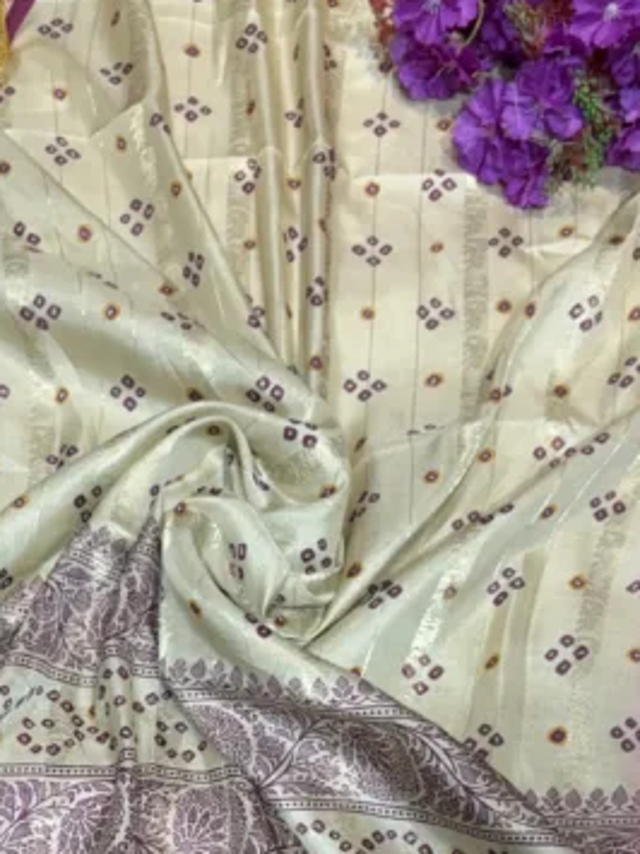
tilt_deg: -72.2
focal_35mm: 66
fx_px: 1628
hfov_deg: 22.1
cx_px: 192
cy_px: 923
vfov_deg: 27.1
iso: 64
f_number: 1.6
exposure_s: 1/100
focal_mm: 5.96
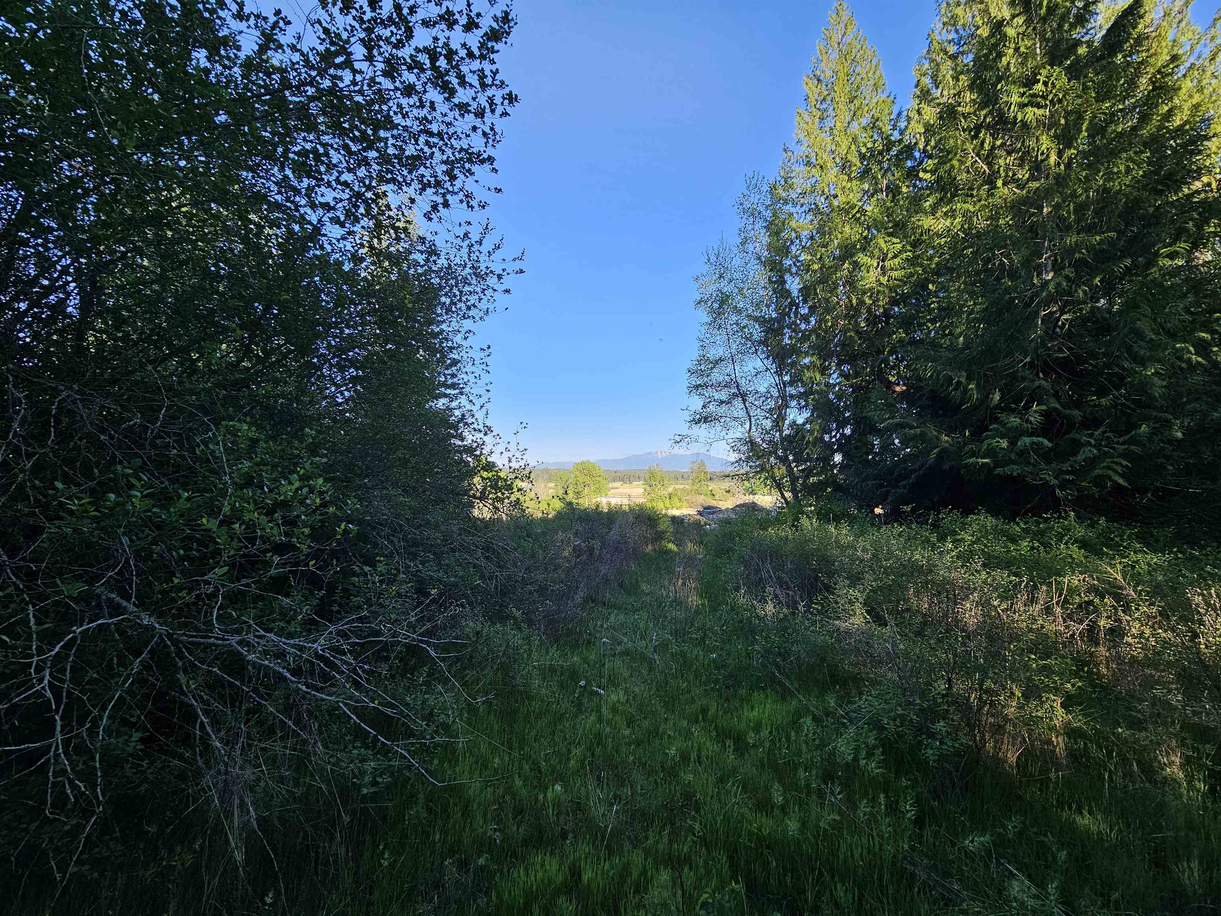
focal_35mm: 13
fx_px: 459
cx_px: 610
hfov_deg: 106.2
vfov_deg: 89.9
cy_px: 458
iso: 50
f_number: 2.2
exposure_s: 1/399
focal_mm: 2.2
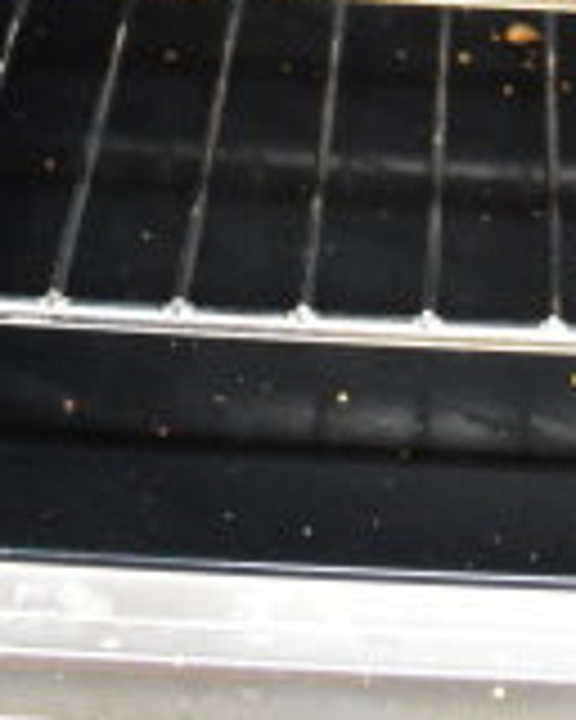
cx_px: 644
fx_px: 3090
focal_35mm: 145
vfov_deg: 11.1
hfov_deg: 10.5
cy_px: -1033
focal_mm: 18
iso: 2500
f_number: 3.5
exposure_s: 1/30
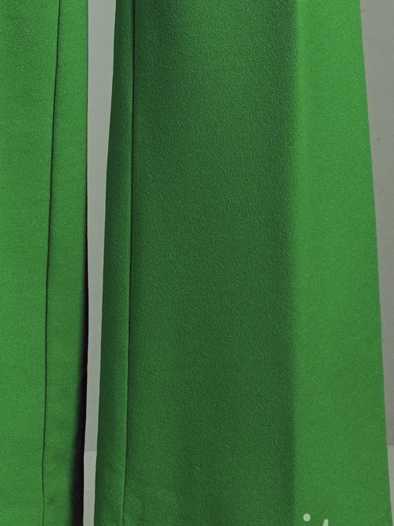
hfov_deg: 7.5
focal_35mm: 198
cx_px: 125
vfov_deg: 9.4
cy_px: -481
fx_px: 3006
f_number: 6.3
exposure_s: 1/50
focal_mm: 32
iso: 400
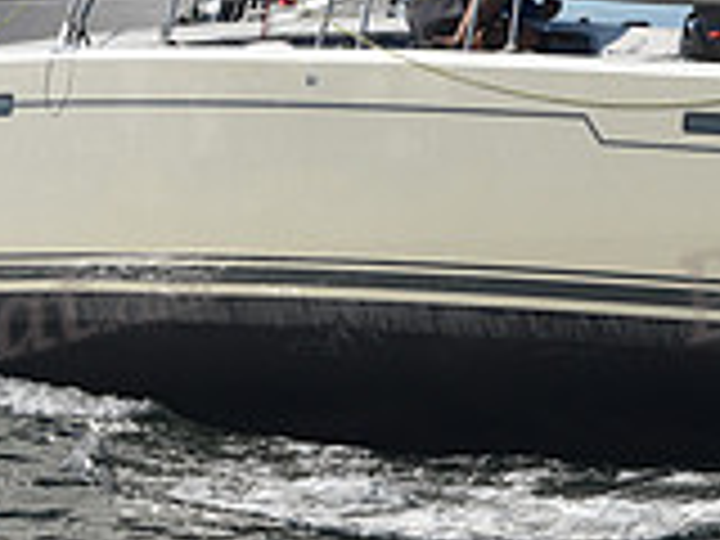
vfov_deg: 6.1
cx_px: 450
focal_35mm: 244
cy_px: 56
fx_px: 5075
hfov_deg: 8.1
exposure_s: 1/640
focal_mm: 70
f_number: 8
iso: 250
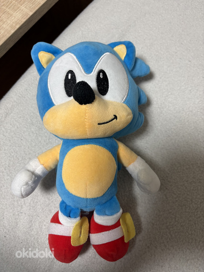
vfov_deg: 67.3
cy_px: 136
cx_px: 102
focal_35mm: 26
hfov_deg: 53.1
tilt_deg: -75.0
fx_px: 204
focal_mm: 5.96
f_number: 1.6
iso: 100
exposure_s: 1/50
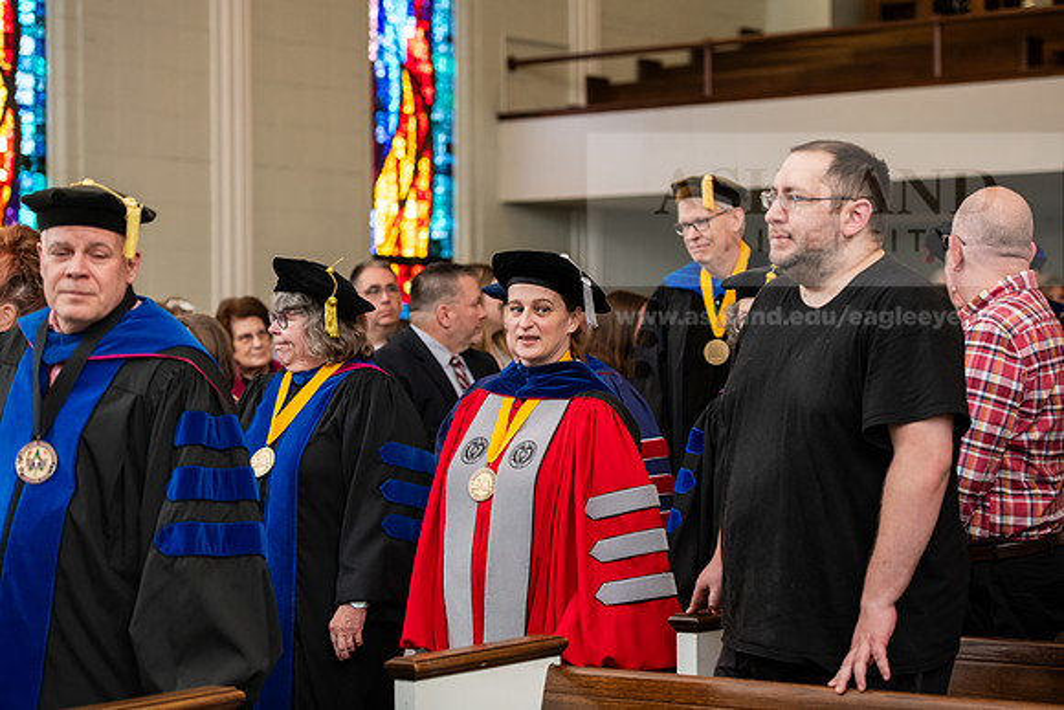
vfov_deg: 15.9
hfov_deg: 23.6
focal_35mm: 86
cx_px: 532
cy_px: 355
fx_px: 2542
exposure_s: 1/200
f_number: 3.5
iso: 1250
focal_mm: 86
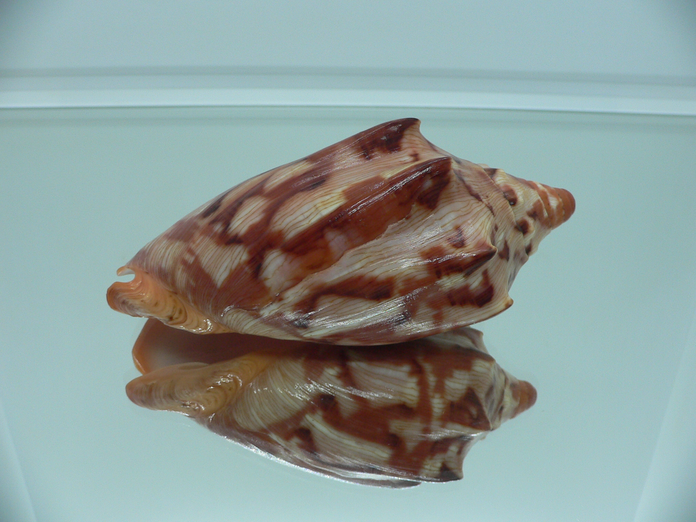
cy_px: 261
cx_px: 348
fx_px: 704
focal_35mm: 35
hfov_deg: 52.6
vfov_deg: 40.7
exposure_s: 1/60
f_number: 2.8
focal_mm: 4.6
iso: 80
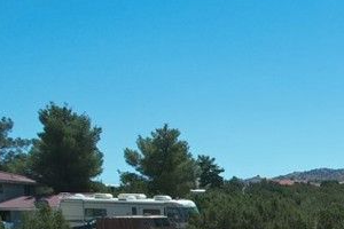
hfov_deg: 21.5
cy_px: 336
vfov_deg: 16.6
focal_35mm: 75
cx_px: 547
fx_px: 717
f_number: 2.8
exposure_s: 1/2000
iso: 100
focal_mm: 8.38
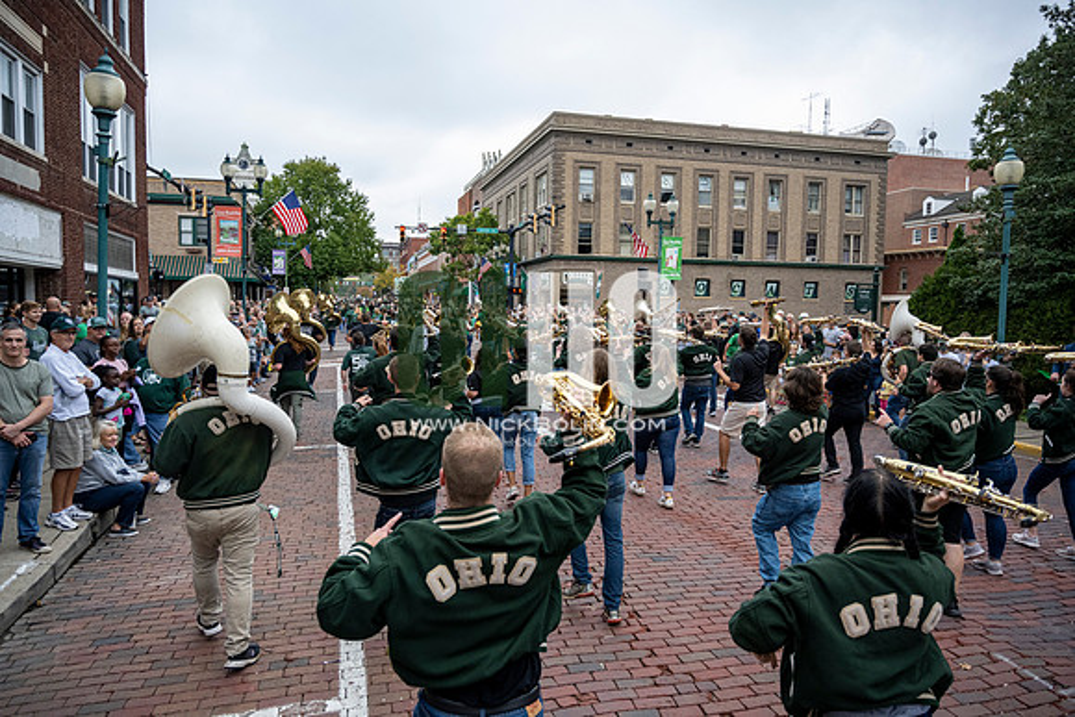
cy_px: 358
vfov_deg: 53.2
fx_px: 717
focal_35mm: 24
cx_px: 538
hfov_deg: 73.7
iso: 1000
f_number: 4
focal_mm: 24
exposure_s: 1/1600
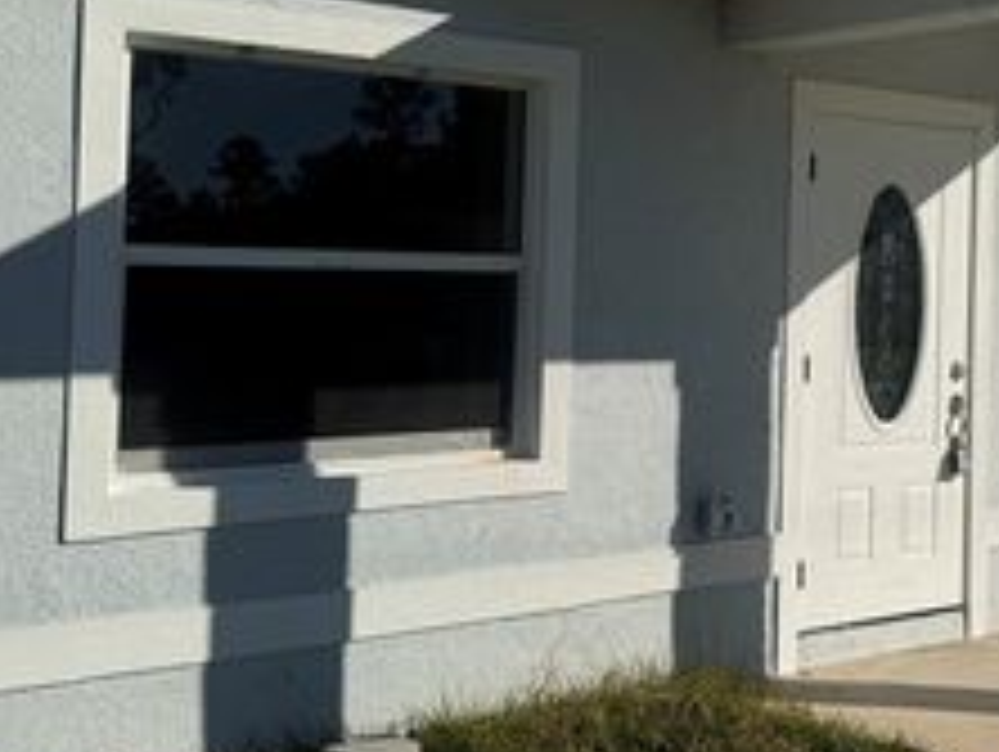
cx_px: 828
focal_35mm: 54
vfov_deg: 26.8
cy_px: 214
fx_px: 1560
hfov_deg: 34.2
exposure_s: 1/12346
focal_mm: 6.76
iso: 80
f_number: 1.78
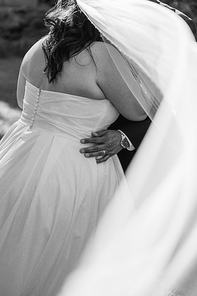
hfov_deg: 26.9
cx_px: 98
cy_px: 148
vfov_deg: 39.6
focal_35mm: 50
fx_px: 411
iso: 100
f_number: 1.8
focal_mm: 50
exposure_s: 1/1250
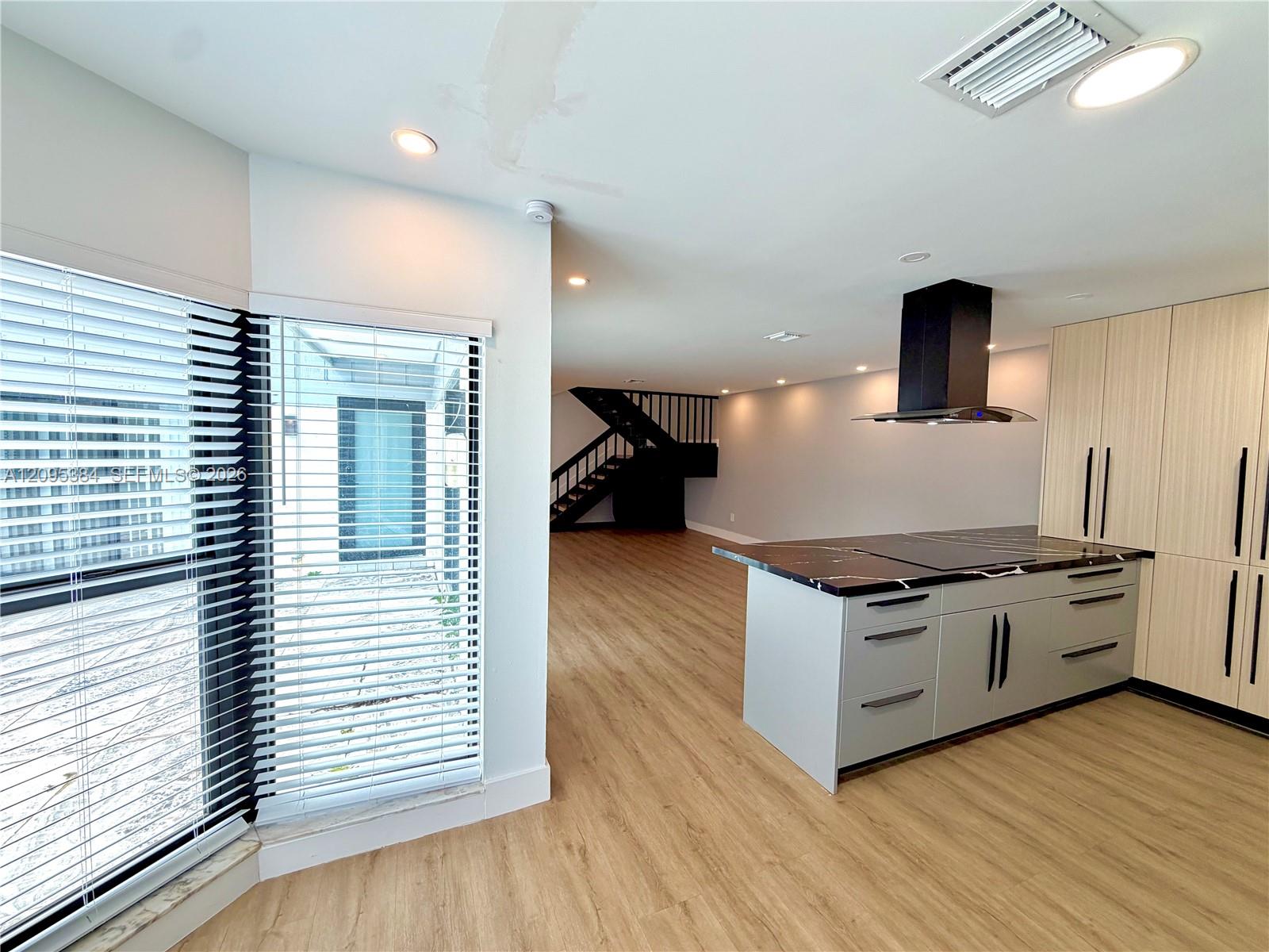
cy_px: 476
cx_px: 634
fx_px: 513
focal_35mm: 14
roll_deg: -0.9
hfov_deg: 102.1
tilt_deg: -2.6
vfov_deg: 85.7
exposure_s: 1/120
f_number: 2.2
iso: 160
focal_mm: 2.22
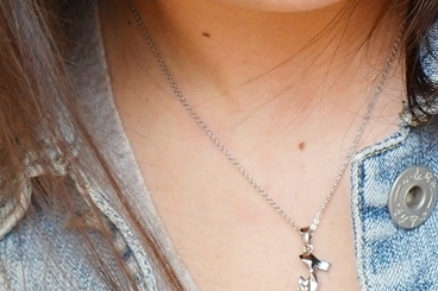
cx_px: 395
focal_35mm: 117
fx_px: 1423
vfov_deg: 11.7
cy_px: 182
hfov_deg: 17.2
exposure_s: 1/40
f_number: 4
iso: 1600
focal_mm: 43
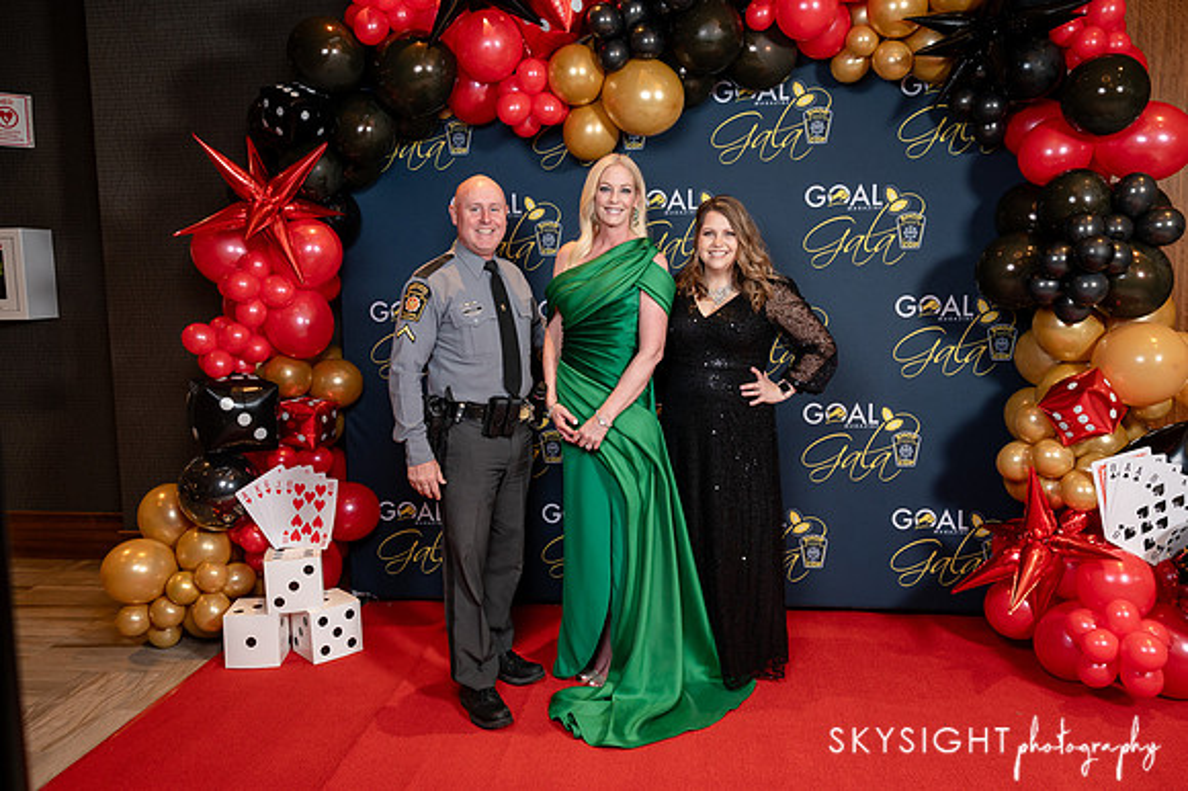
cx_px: 594
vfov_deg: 45.3
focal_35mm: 29
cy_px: 396
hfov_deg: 64.1
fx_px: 948
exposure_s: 1/200
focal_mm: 28
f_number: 4.5
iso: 1250
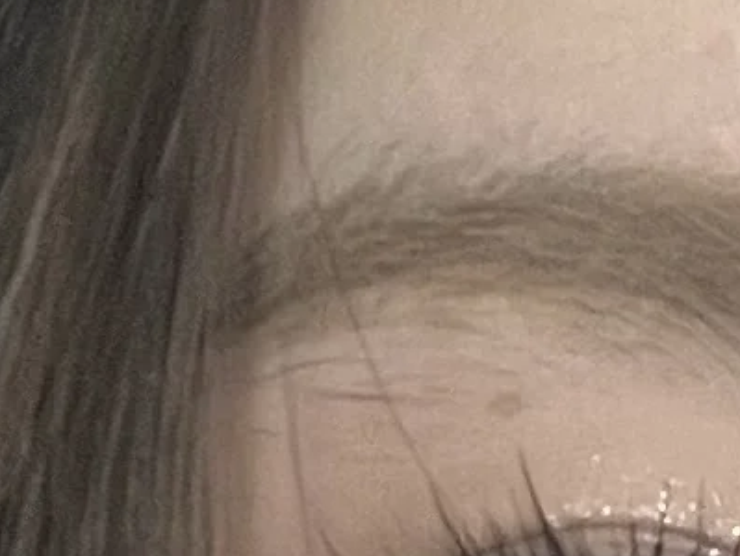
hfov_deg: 29.6
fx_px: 1369
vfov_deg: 21.8
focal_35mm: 64
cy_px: 612
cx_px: 580
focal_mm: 2.71
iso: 400
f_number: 2.2
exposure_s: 1/40
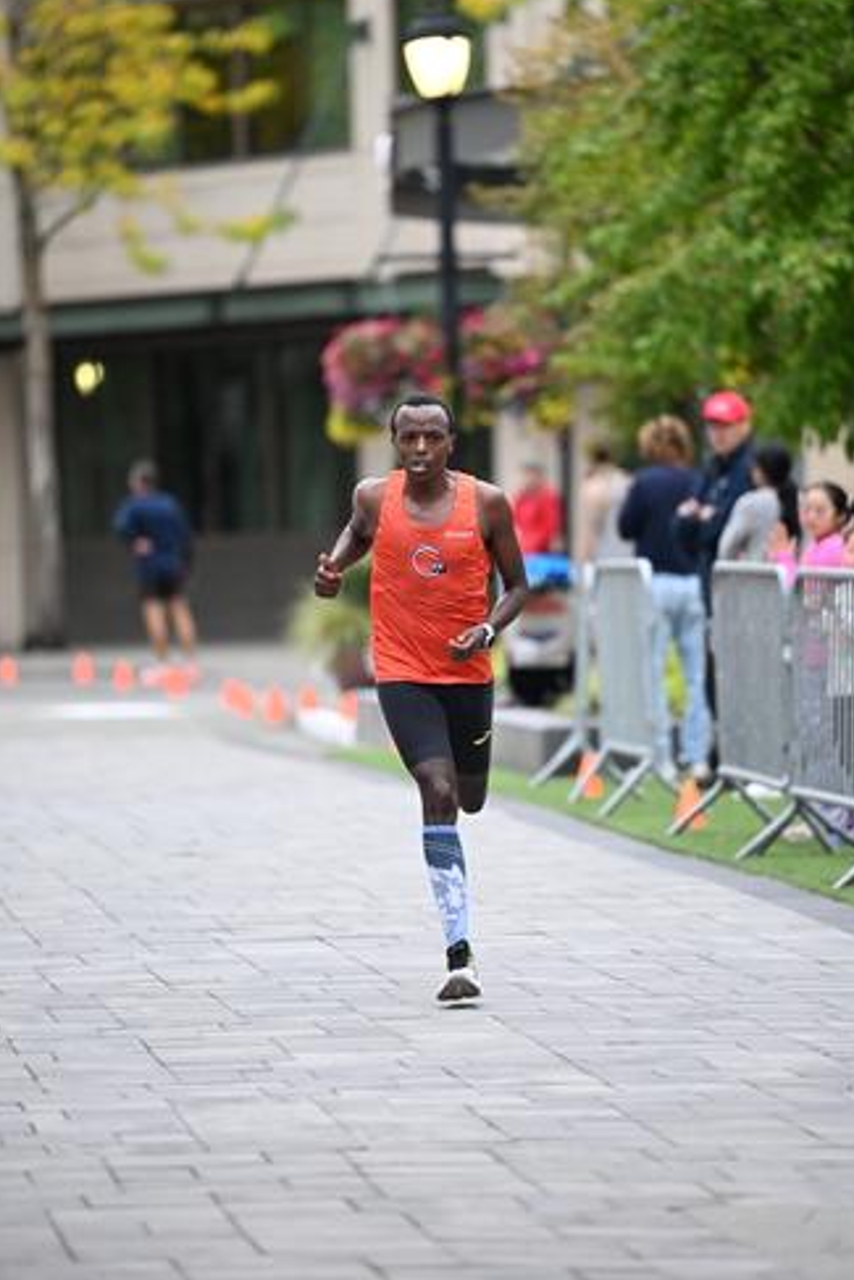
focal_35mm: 226
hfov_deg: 6.1
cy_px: 560
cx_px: 461
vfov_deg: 9.1
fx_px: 8035
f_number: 2.8
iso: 1600
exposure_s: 1/800
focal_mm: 200
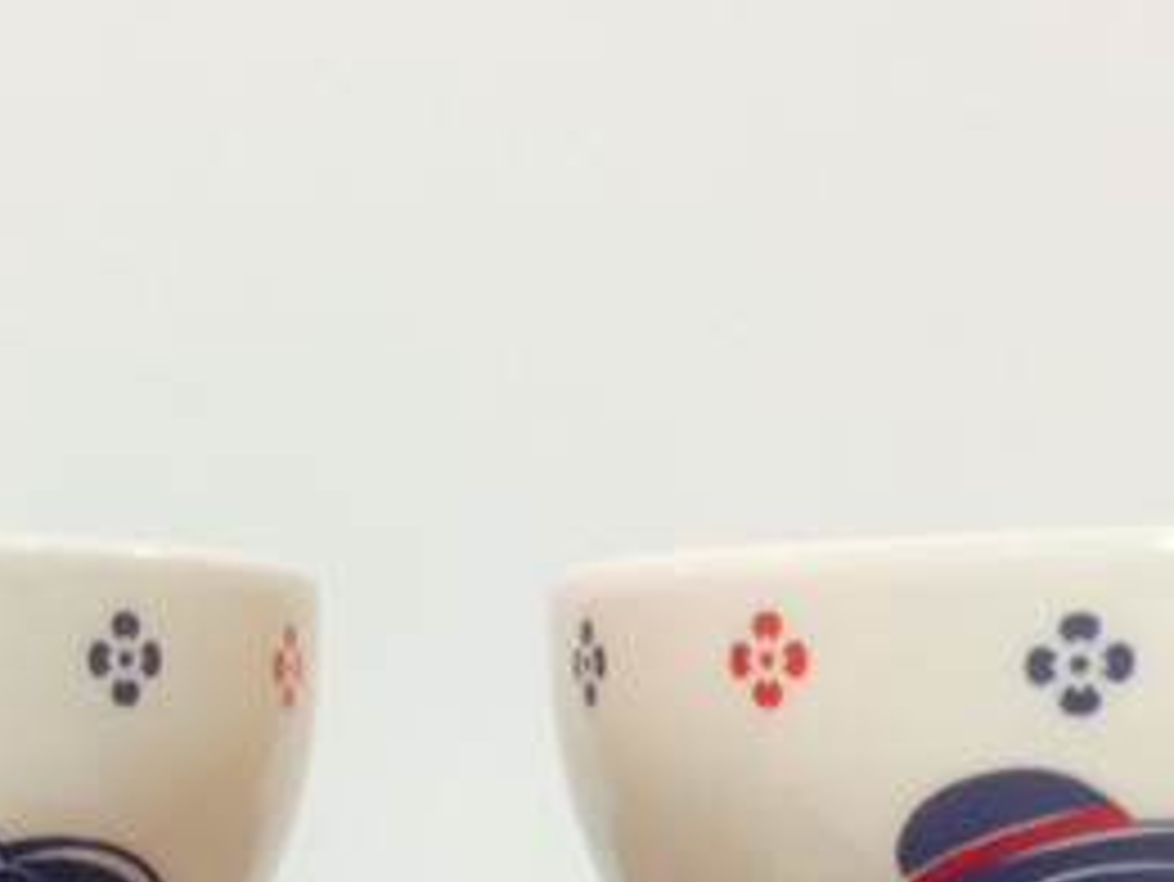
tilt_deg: -2.4
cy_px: 994
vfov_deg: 19.8
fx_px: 2409
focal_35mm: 71
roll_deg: -1.6
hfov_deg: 27.2
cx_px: 387
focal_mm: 4.15
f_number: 2.2
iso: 100
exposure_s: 1/33
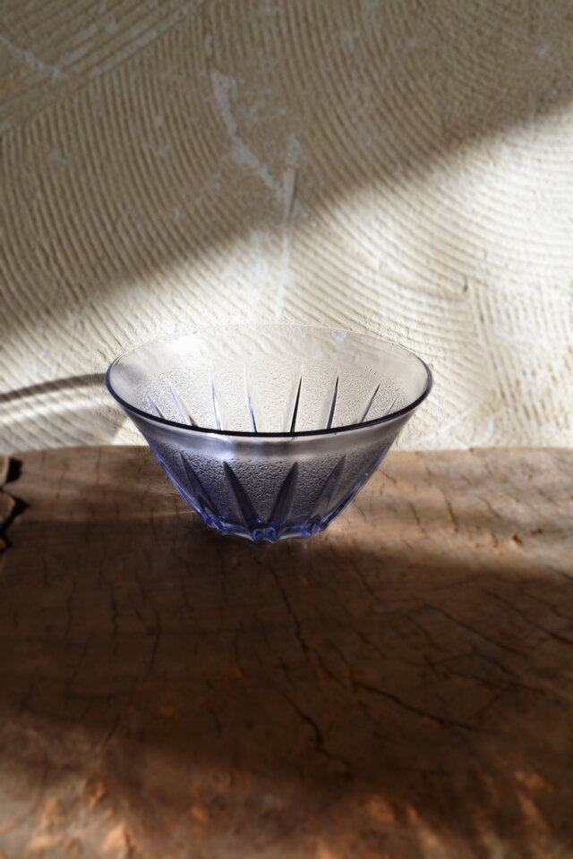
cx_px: 286
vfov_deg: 49.6
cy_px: 430
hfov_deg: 34.2
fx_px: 931
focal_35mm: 39
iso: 400
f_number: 9
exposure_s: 1/100
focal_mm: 26
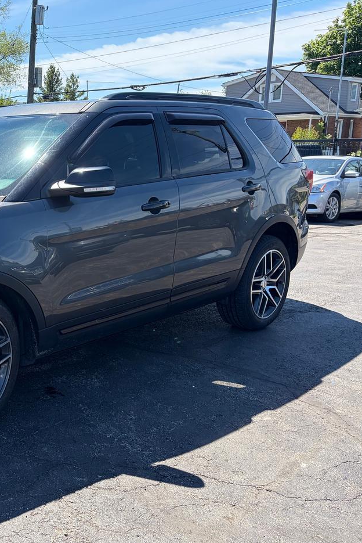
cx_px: -2
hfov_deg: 32.9
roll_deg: -0.1
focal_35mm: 37
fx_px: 558
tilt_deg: -13.6
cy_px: 276
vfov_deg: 51.9
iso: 64
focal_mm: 5.96
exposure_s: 1/1667
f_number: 1.6
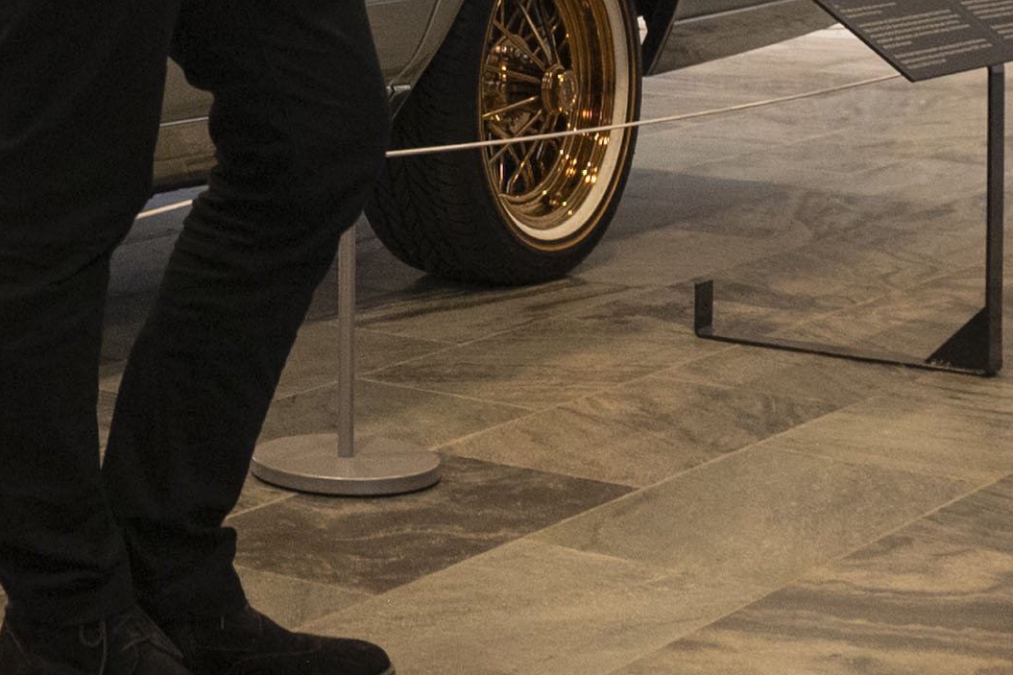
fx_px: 2898
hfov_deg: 19.1
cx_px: -58
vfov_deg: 12.8
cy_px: -220
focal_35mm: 103
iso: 2000
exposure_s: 1/80
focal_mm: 24
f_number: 4.5
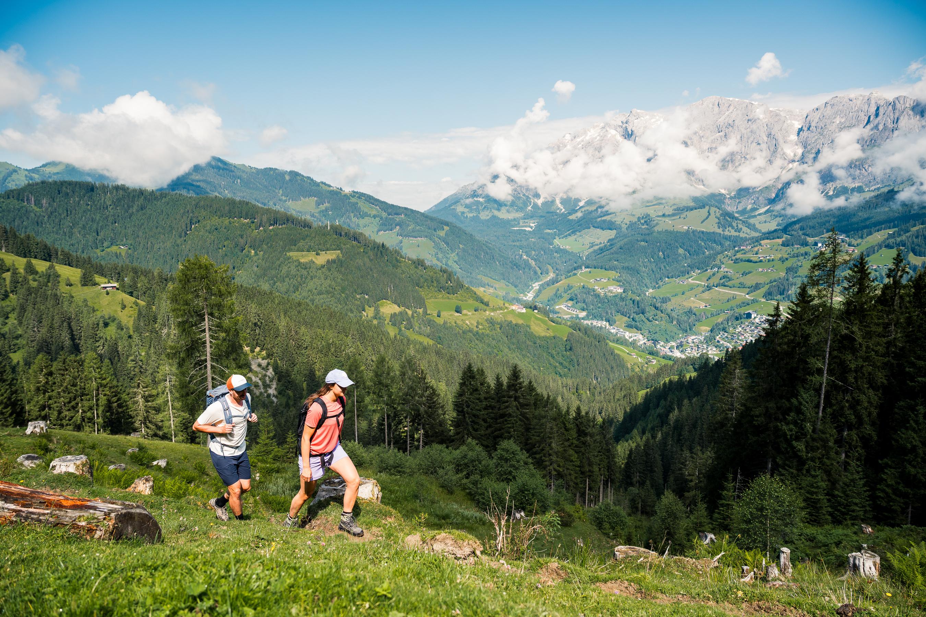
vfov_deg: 53.1
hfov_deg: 73.7
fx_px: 617
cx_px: 463
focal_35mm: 24
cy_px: 308
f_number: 3.5
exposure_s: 1/640
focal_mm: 24
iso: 100
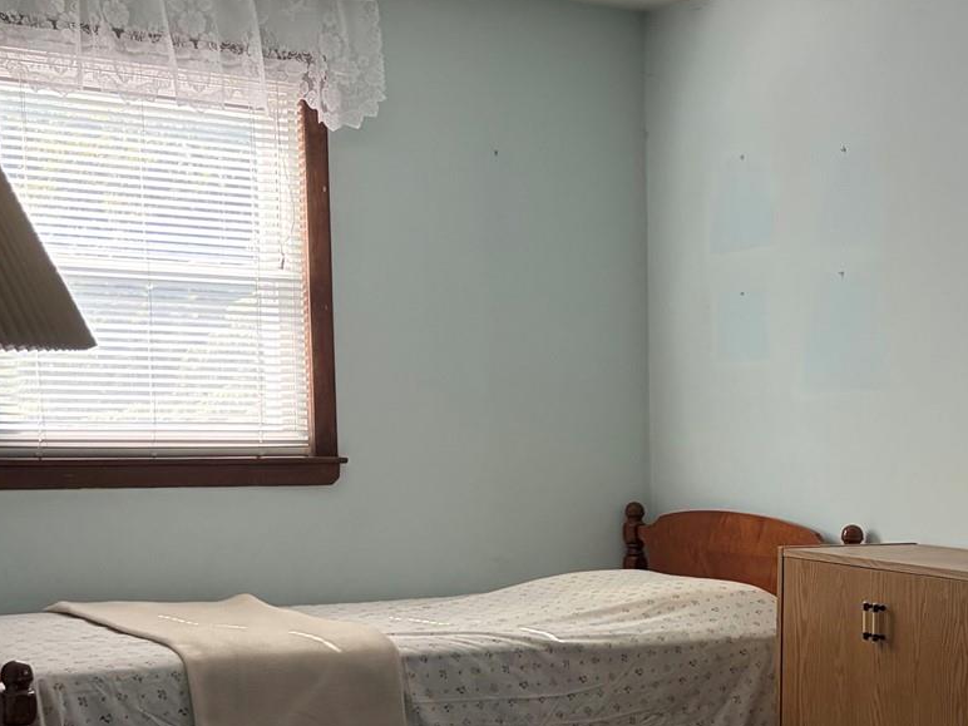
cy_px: 673
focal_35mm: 69
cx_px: 930
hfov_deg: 26.9
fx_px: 1930
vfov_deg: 20.8
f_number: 1.6
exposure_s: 1/186
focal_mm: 5.96
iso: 125
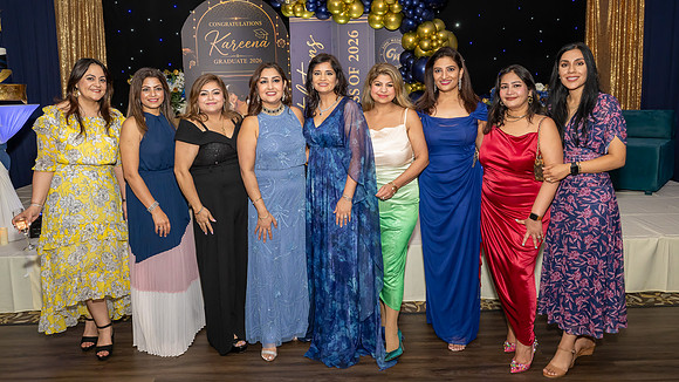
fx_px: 529
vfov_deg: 39.5
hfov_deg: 65.4
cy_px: 155
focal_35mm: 29
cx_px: 327
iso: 1000
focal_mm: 26
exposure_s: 1/250
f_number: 9
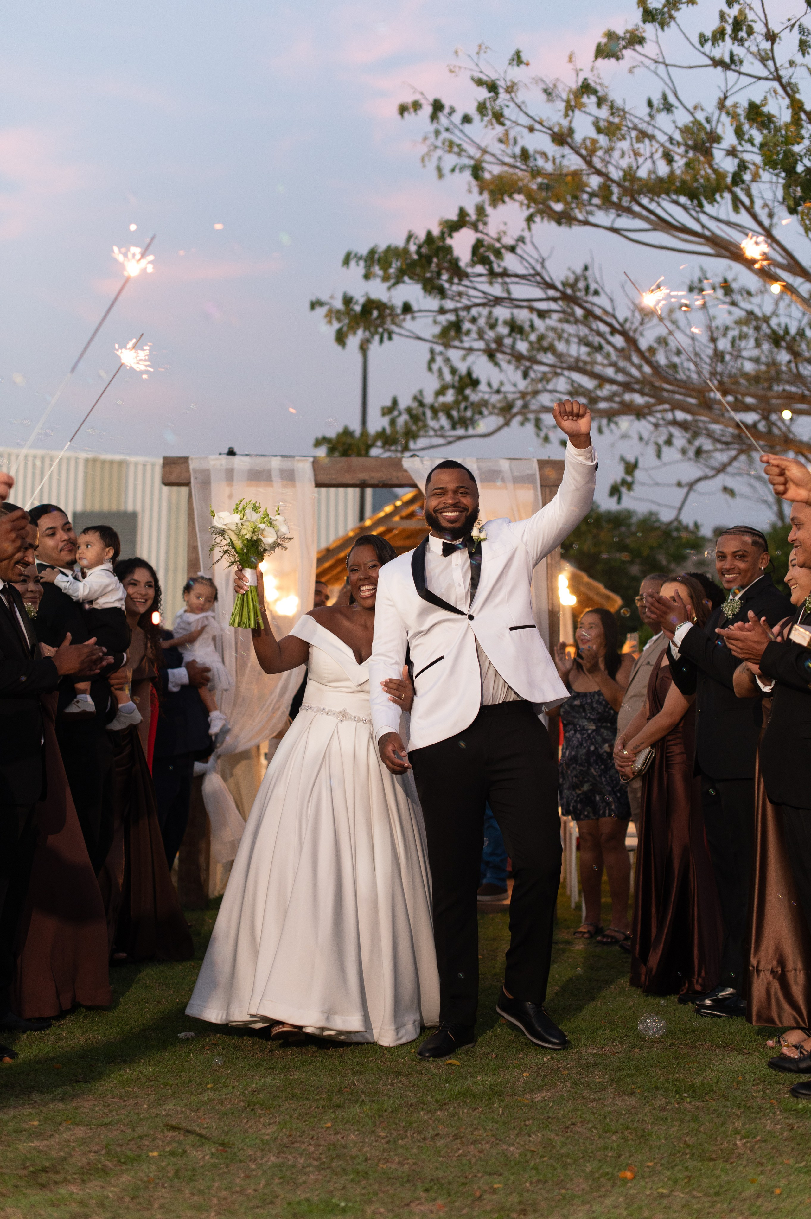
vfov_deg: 39.6
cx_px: 406
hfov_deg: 27.0
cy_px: 610
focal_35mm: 50
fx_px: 1692
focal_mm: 50
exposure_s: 1/200
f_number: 2.2
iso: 1250
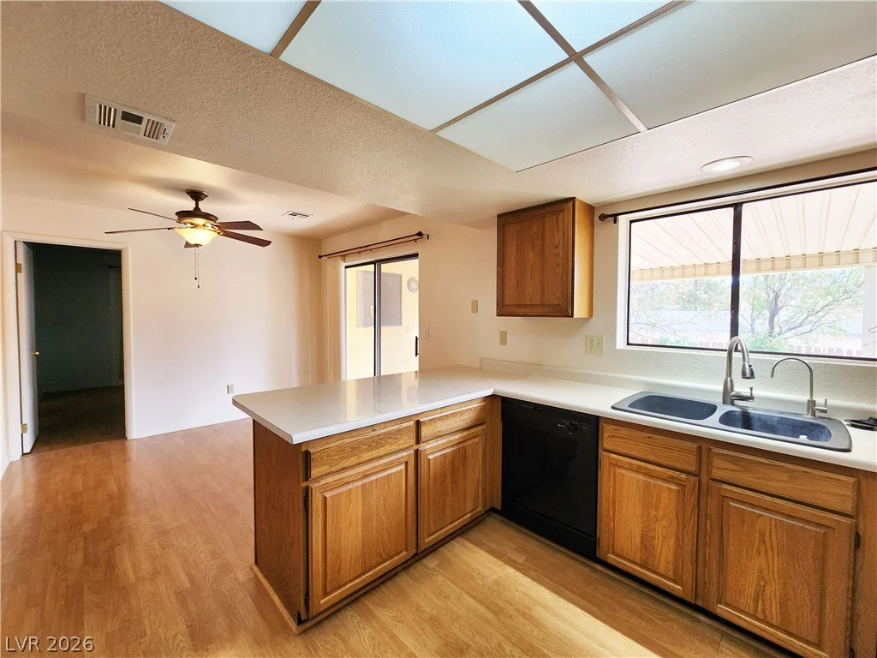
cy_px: 329
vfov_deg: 89.9
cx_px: 438
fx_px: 329
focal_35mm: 13
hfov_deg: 106.2
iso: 50
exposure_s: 1/60
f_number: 2.2
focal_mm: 2.2
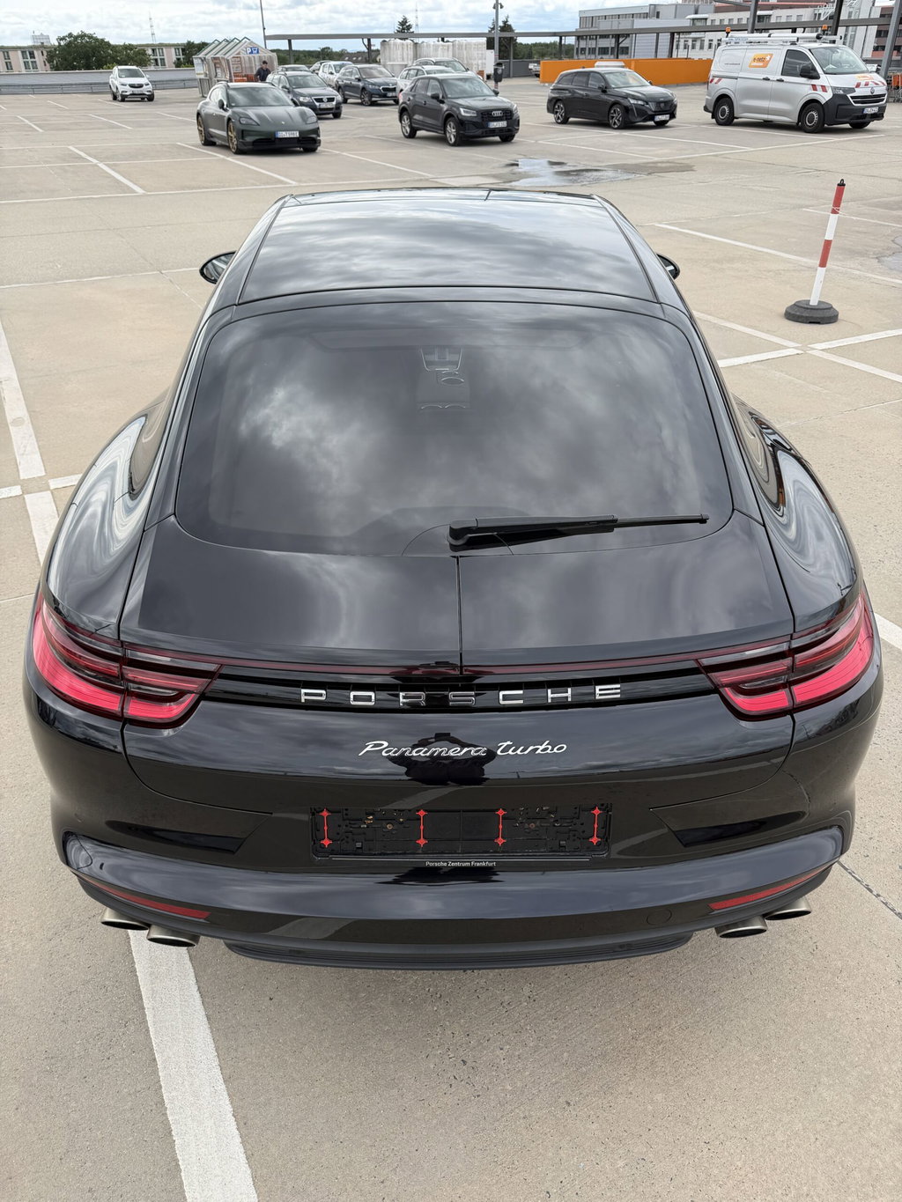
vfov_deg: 71.6
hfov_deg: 56.8
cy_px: 601
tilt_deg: -32.4
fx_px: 834
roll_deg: +0.0
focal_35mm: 24
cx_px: 451
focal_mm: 6.76
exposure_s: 1/1727
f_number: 1.78
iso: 80
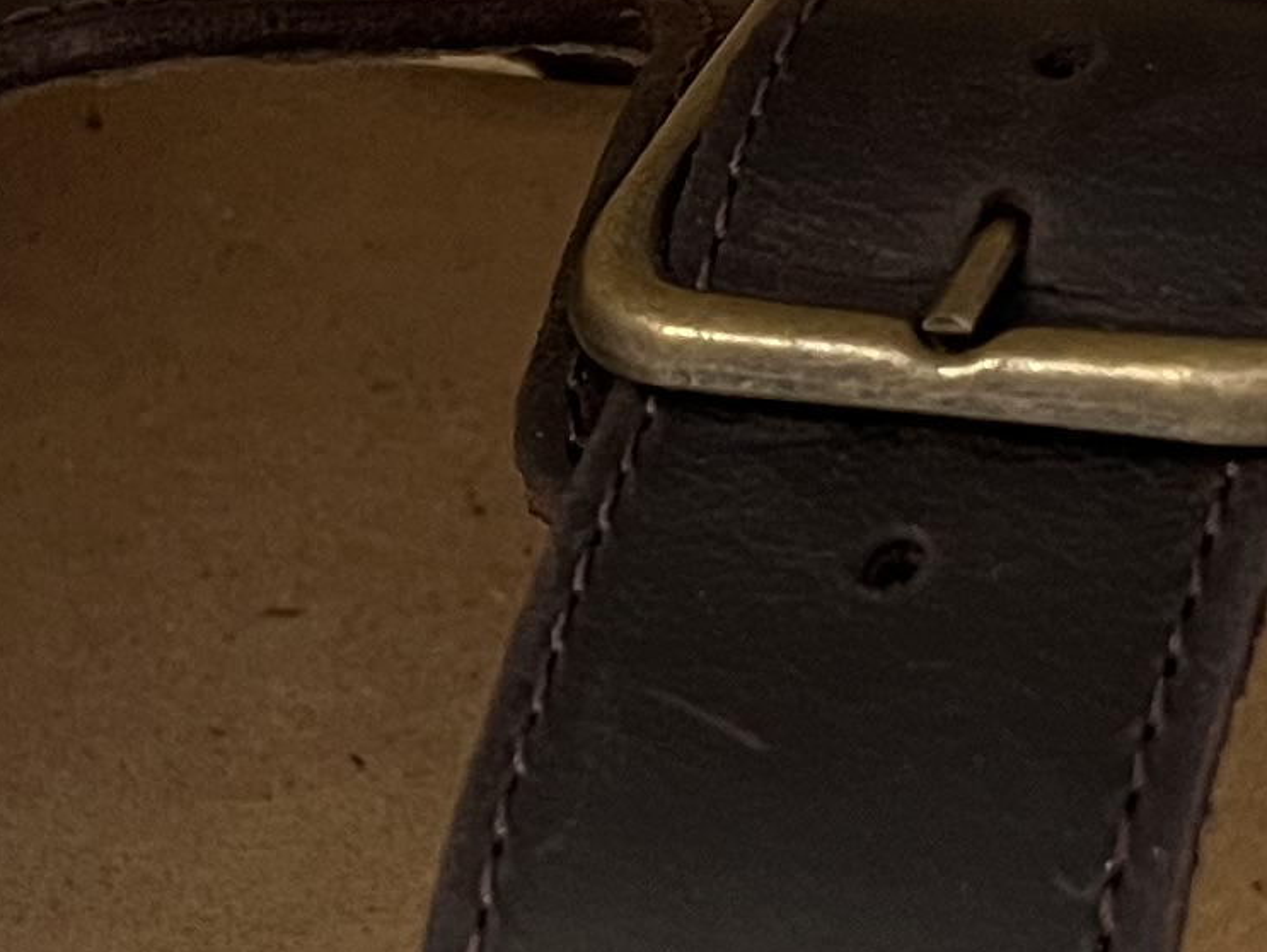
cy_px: 536
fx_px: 5163
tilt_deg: -10.7
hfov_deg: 14.0
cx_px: 481
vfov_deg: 10.5
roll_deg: +0.5
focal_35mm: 141
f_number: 1.5
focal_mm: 5.7
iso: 320
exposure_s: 1/50
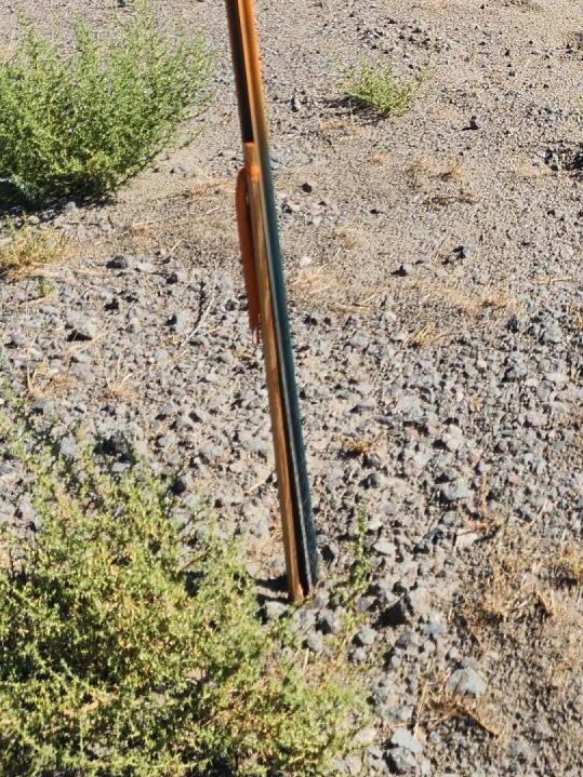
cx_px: 707
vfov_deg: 28.3
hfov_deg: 21.3
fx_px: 1438
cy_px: -15
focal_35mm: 64
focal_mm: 6.4
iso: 12
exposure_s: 1/1090
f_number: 1.8
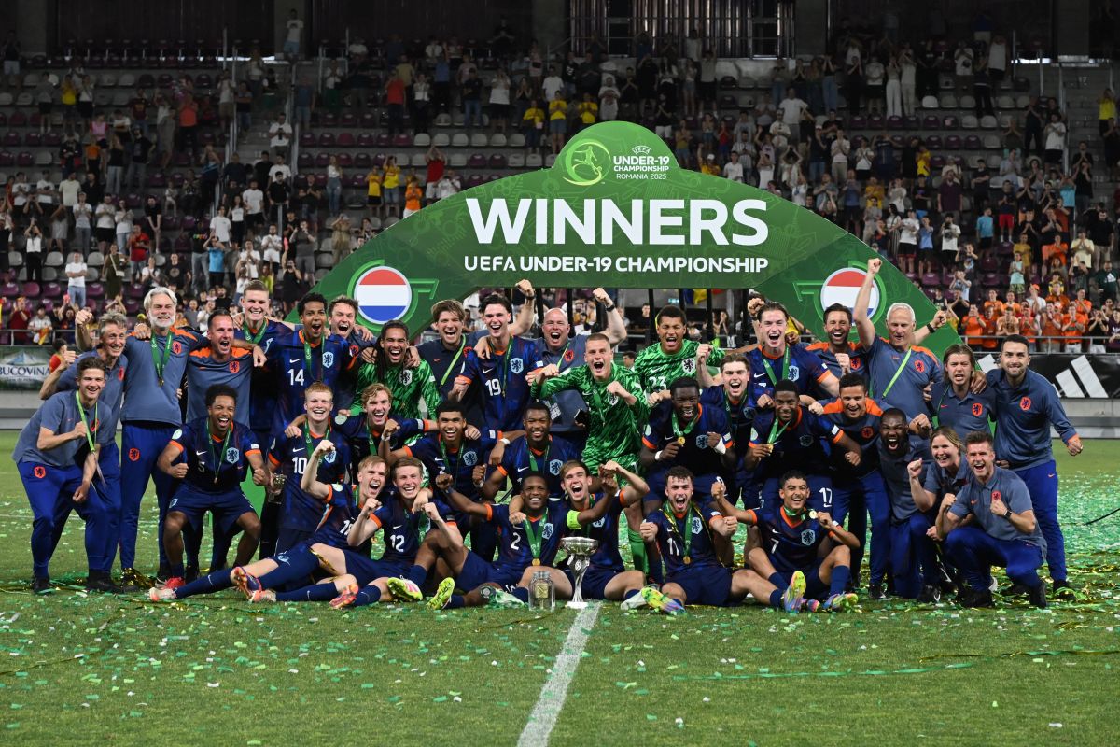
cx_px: 560
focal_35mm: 90
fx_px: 2800
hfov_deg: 22.6
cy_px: 374
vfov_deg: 15.2
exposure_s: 1/1250
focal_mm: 90
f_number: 5.6
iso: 4000
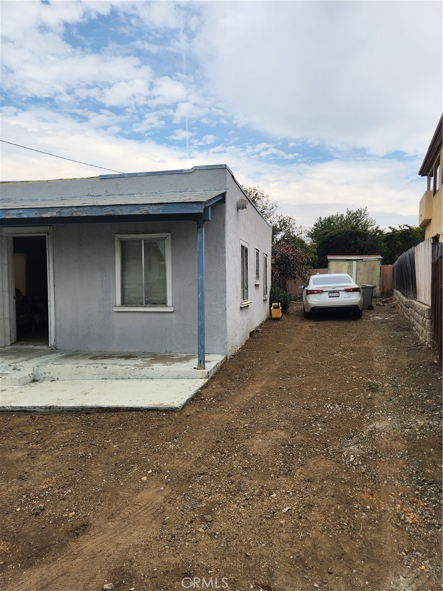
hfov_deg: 58.9
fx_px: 392
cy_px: 296
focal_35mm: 23
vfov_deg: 73.9
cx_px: 222
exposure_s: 1/997
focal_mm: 5.4
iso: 20
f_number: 1.8
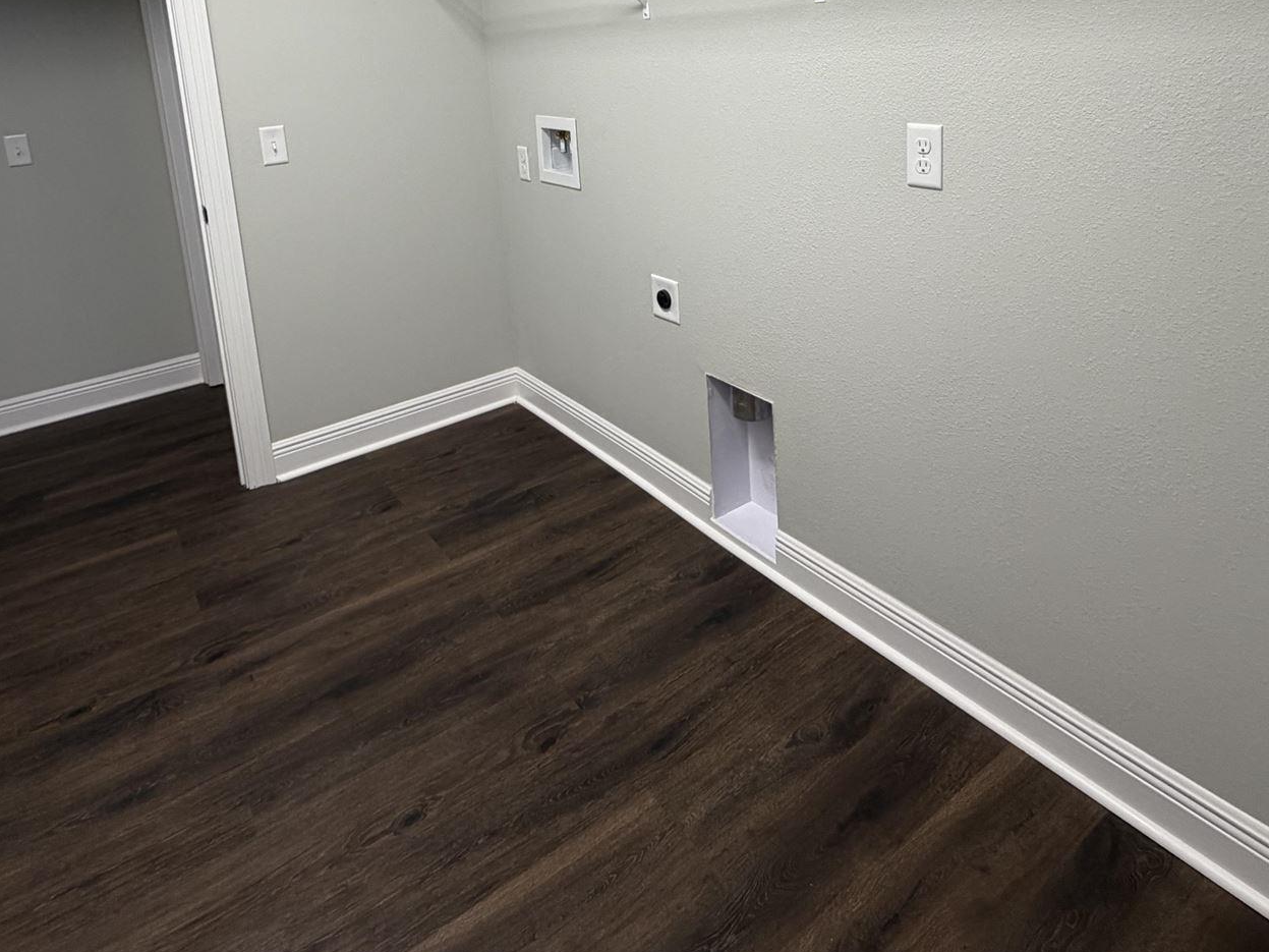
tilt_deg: -8.3
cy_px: 184
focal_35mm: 23
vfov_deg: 54.6
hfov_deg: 73.9
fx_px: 843
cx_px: 618
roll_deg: +4.5
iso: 200
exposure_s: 1/120
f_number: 2.2
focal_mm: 2.22
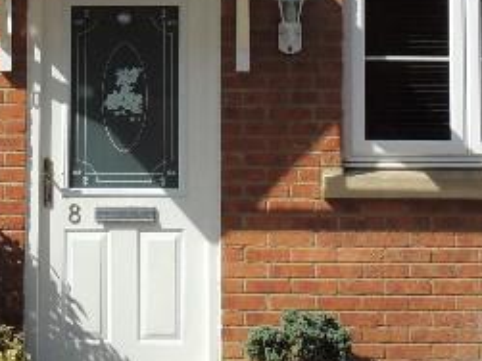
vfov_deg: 10.0
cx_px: 186
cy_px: -182
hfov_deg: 13.8
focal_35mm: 143
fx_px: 1990
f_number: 3.3
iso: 100
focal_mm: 6.2
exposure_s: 1/1250
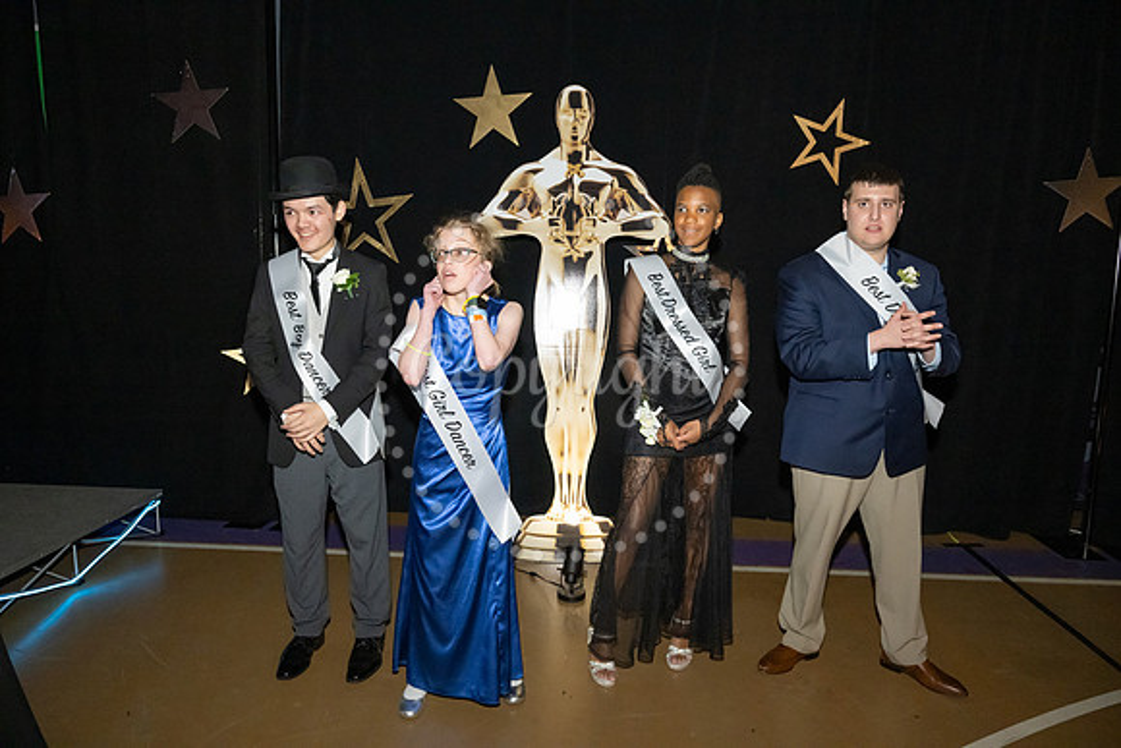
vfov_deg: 53.2
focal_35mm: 24
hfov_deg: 73.7
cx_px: 560
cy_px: 374
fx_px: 747
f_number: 5.6
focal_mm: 24
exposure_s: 1/125
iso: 6400
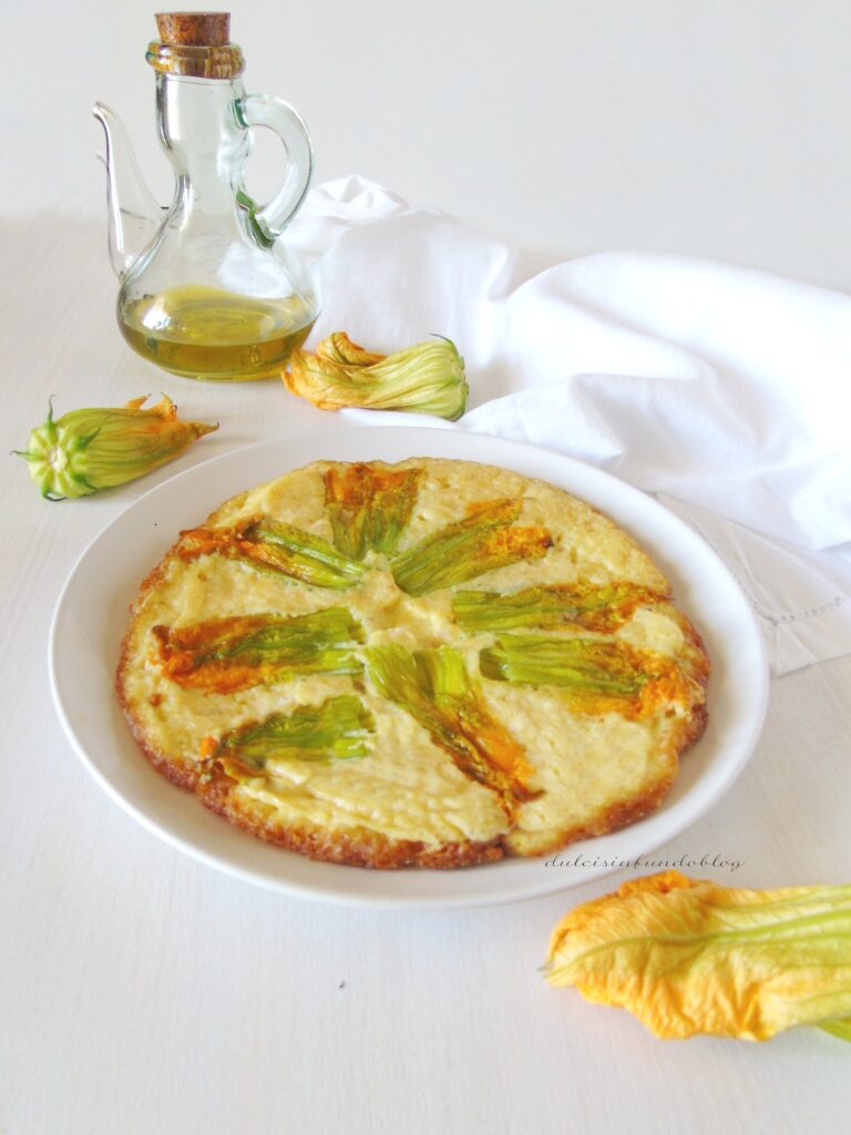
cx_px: 426
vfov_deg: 69.4
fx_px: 819
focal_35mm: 25
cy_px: 568
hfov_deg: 54.9
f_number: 3.4
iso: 100
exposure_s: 1/30
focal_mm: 4.4
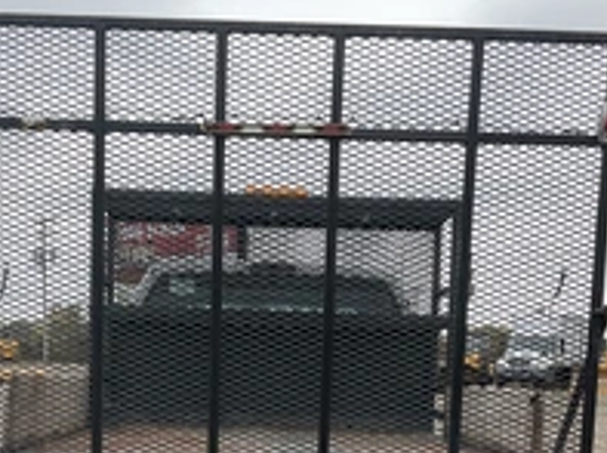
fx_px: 1033
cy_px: 407
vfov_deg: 24.1
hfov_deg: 32.7
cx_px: 271
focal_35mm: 59
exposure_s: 1/599
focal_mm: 3
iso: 25
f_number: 1.8
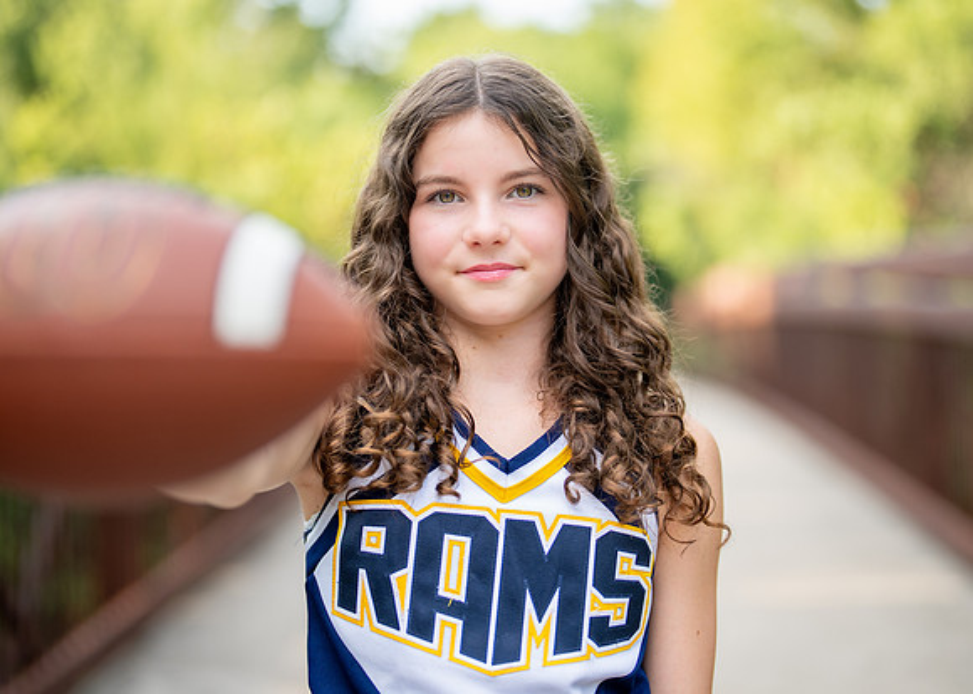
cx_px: 505
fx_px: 1732
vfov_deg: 22.7
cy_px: 317
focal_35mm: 63
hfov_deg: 31.4
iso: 100
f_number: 1.2
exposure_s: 1/640
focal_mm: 50
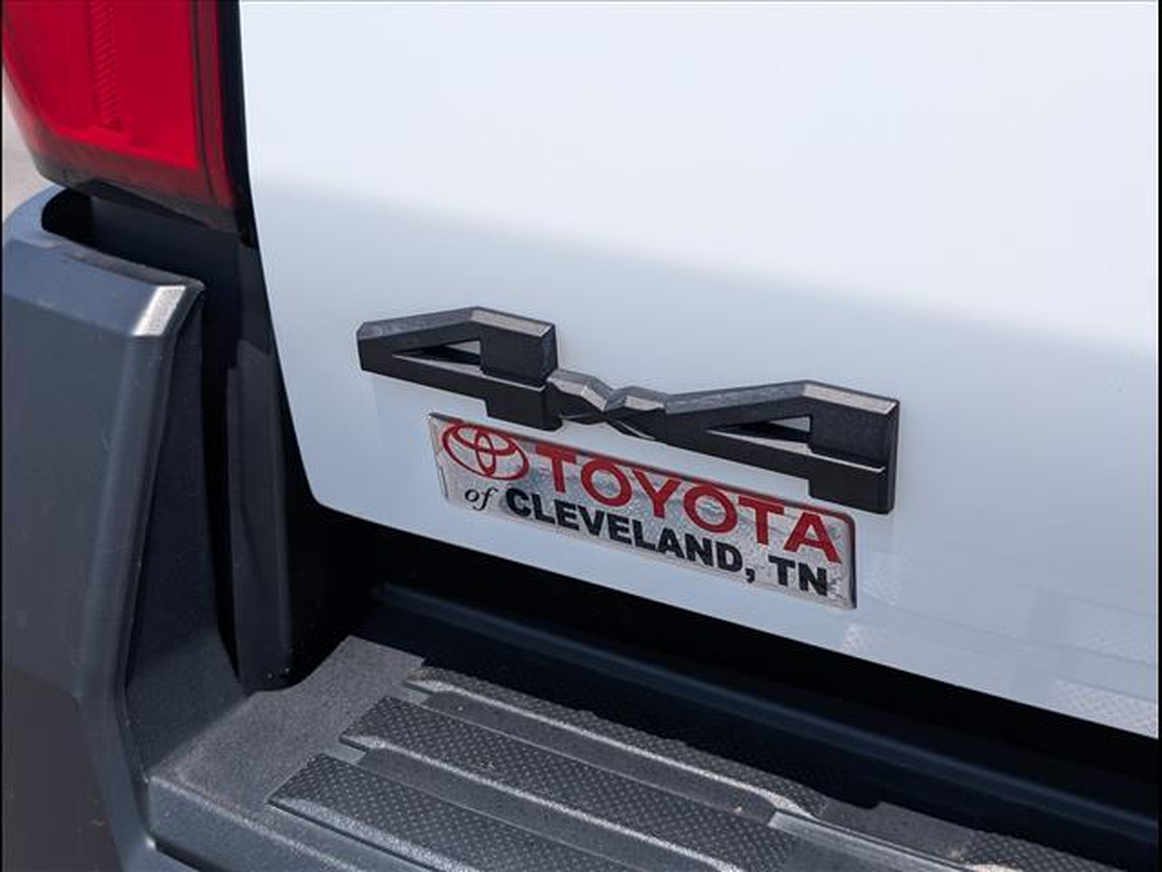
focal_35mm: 49
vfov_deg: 29.7
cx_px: 581
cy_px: 436
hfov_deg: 38.9
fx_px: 1645
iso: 21
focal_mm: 6.9
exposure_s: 1/769
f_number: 1.68
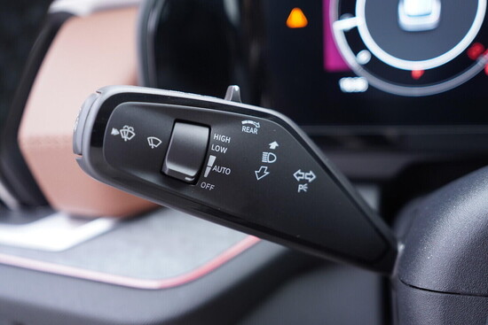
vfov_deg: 36.9
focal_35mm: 36
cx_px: 244
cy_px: 162
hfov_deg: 53.1
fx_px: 488
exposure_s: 1/40
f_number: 2.8
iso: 400
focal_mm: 24
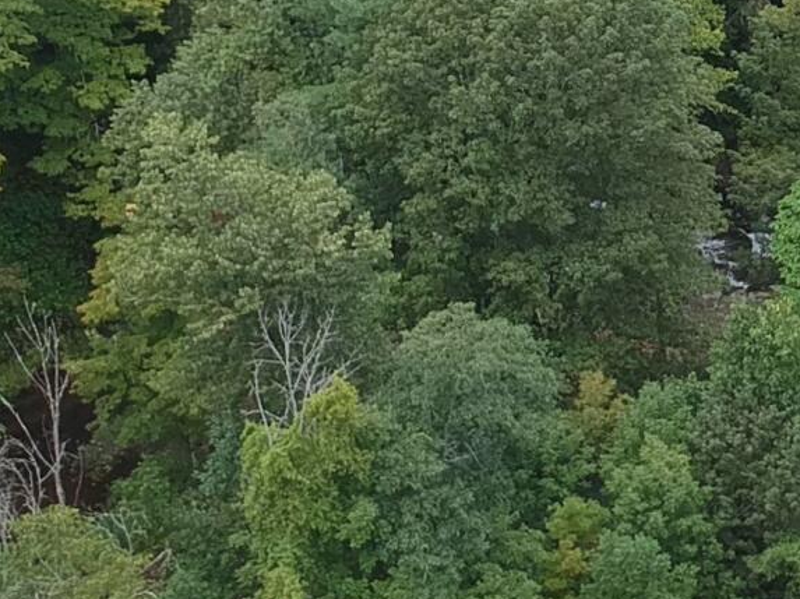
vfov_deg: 11.3
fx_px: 3026
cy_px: 110
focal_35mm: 131
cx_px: 1043
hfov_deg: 14.4
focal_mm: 4.49
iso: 100
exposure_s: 1/120
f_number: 2.6
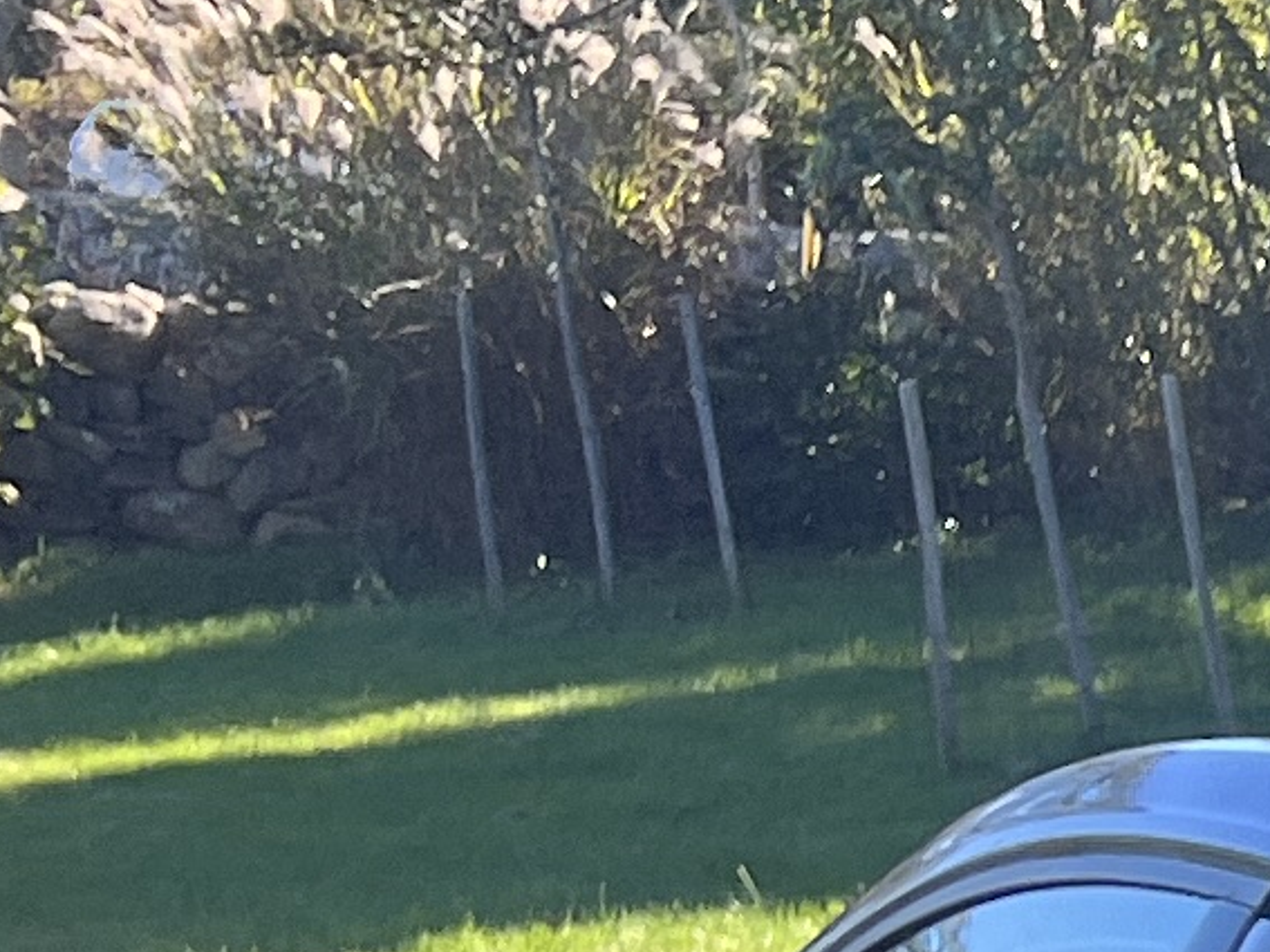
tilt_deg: -16.8
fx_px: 6786
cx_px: 3879
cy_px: 2090
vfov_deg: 7.6
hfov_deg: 8.7
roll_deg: -2.1
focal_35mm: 185
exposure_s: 1/1311
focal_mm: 5.7
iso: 50
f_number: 1.5
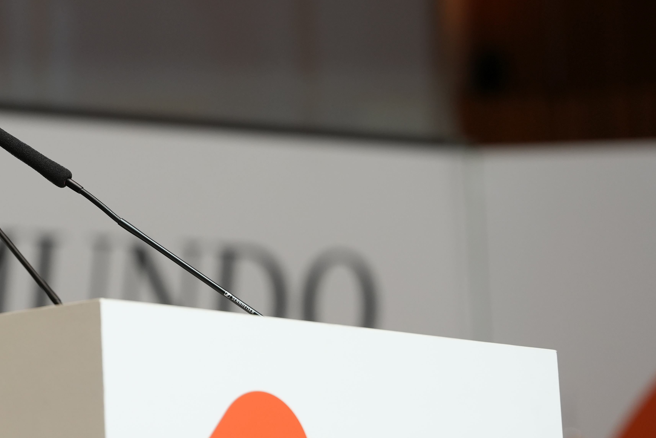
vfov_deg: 4.9
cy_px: 215
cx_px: 24
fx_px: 5066
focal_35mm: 278
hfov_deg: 7.4
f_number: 4
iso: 800
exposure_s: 1/200
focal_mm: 136
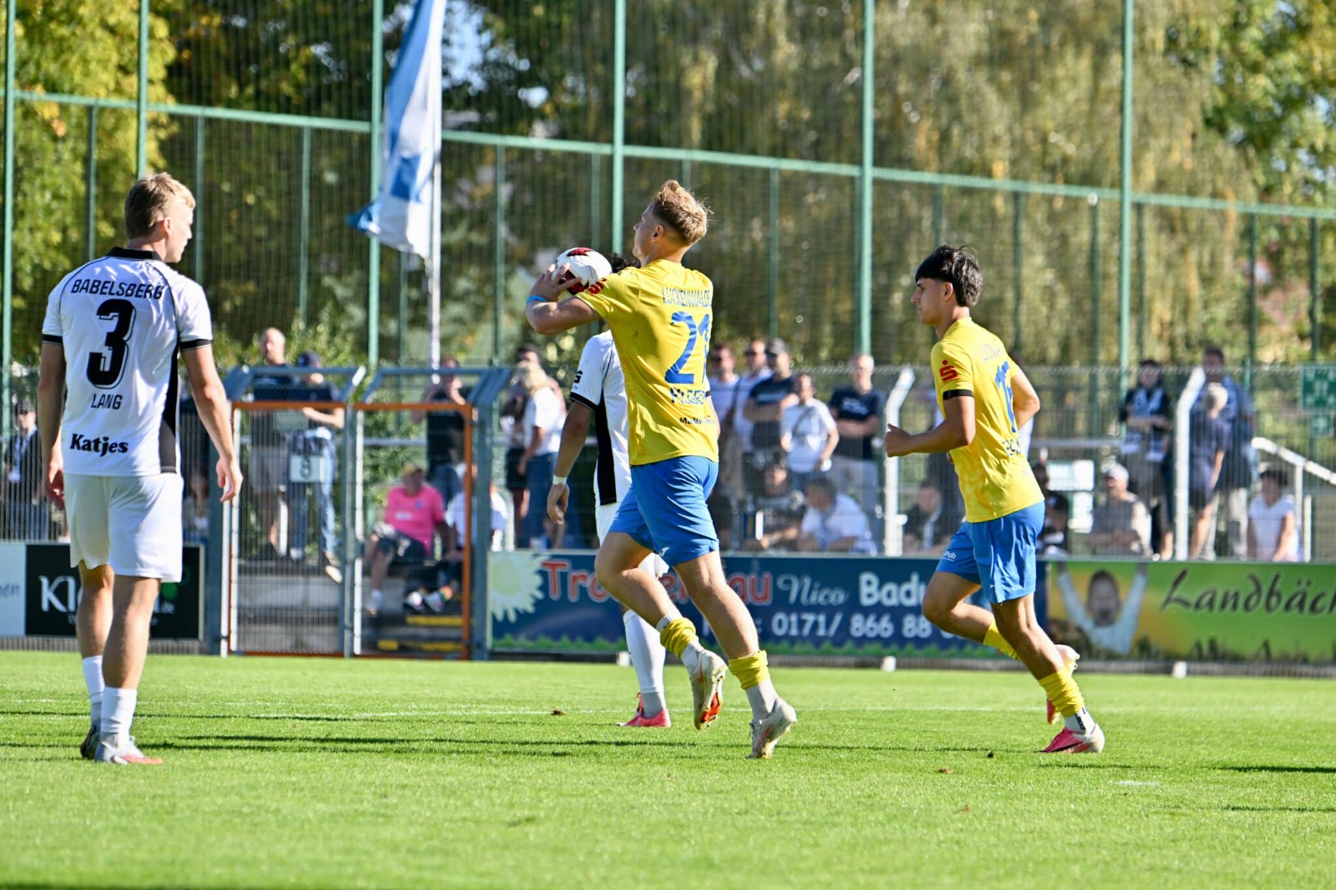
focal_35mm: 250
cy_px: 445
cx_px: 668
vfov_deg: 5.5
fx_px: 9276
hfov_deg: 8.2
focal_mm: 250
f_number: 5.6
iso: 400
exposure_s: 1/1600
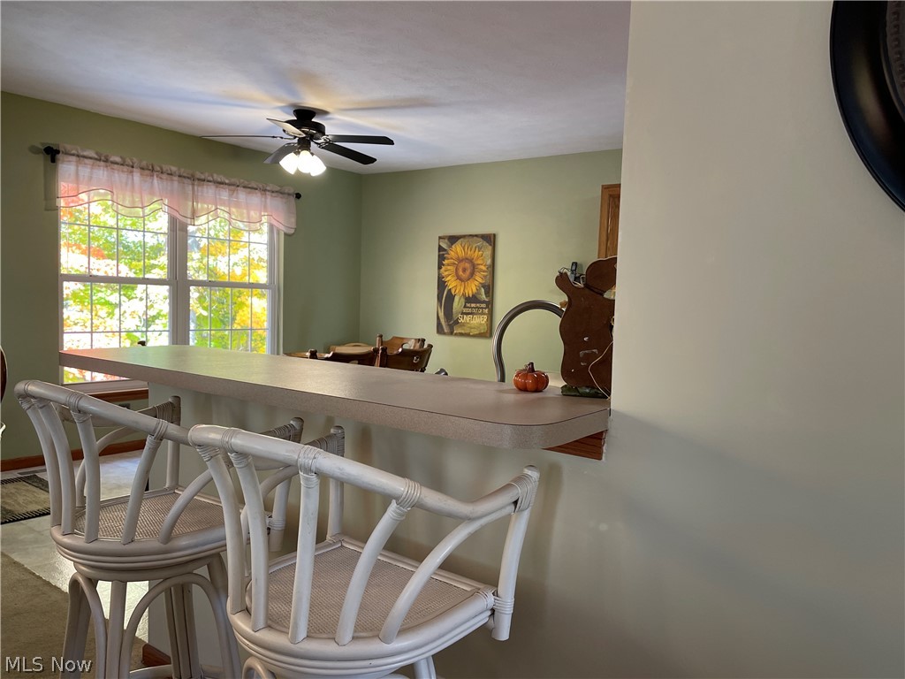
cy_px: 340
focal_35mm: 26
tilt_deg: -4.5
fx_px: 680
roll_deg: -2.2
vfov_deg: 53.1
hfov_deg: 67.3
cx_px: 452
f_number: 1.6
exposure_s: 1/60
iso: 64
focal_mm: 5.1
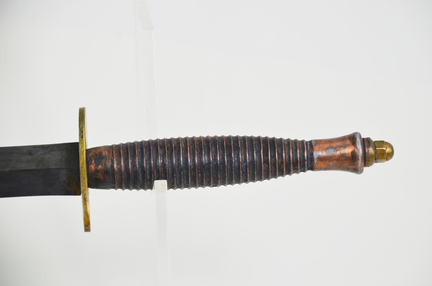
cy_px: 143
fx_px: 2425
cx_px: 216
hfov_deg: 10.2
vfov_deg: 6.8
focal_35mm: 202
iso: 450
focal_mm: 135
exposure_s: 1/250
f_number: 5.6
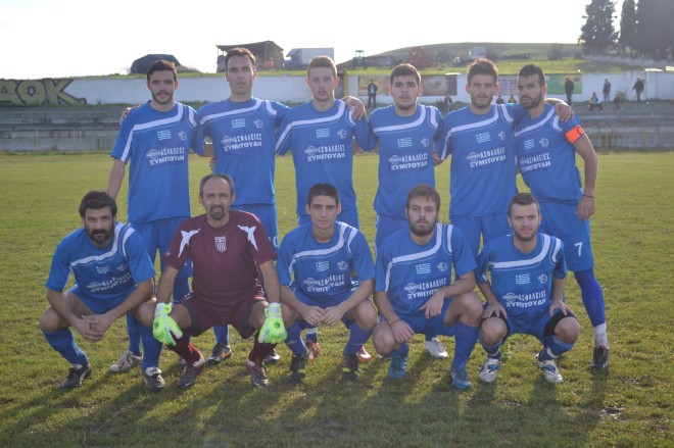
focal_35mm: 60
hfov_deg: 33.4
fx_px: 1122
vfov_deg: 22.6
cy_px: 224
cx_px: 337
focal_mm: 40
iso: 100
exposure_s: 1/200
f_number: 5.3
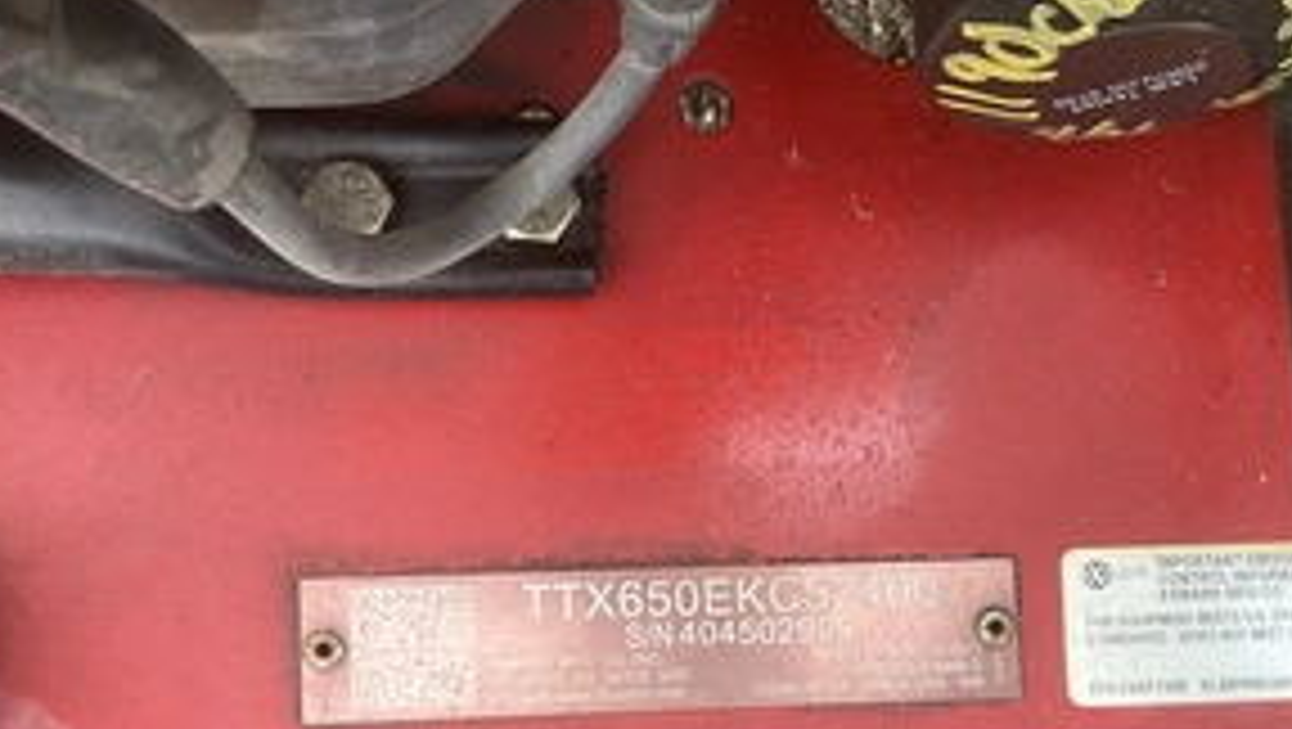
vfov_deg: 26.3
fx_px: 1509
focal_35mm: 44
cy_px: 652
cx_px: 698
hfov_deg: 46.3
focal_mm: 3
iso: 20
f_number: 1.8
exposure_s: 1/172
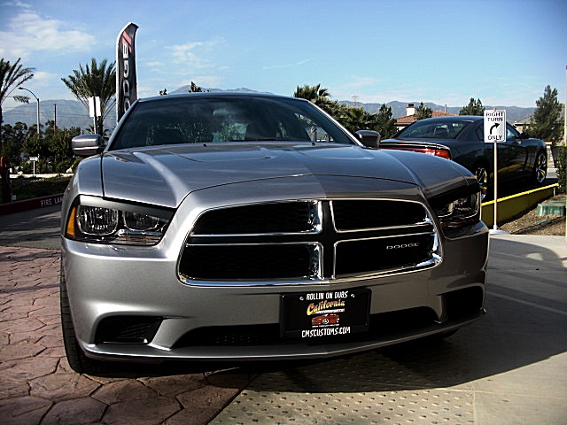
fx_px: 590
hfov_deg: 51.4
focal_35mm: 36
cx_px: 284
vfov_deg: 39.7
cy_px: 212
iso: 50
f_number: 2.8
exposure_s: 1/500
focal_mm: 6.3
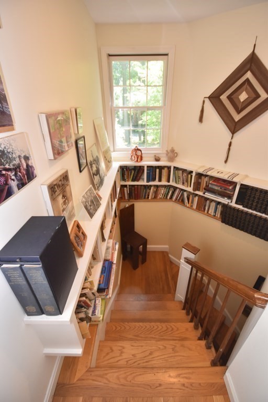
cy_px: 201
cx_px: 134
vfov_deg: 100.4
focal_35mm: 15
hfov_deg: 77.3
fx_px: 167
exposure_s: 1/80
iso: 800
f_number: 4.5
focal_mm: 10
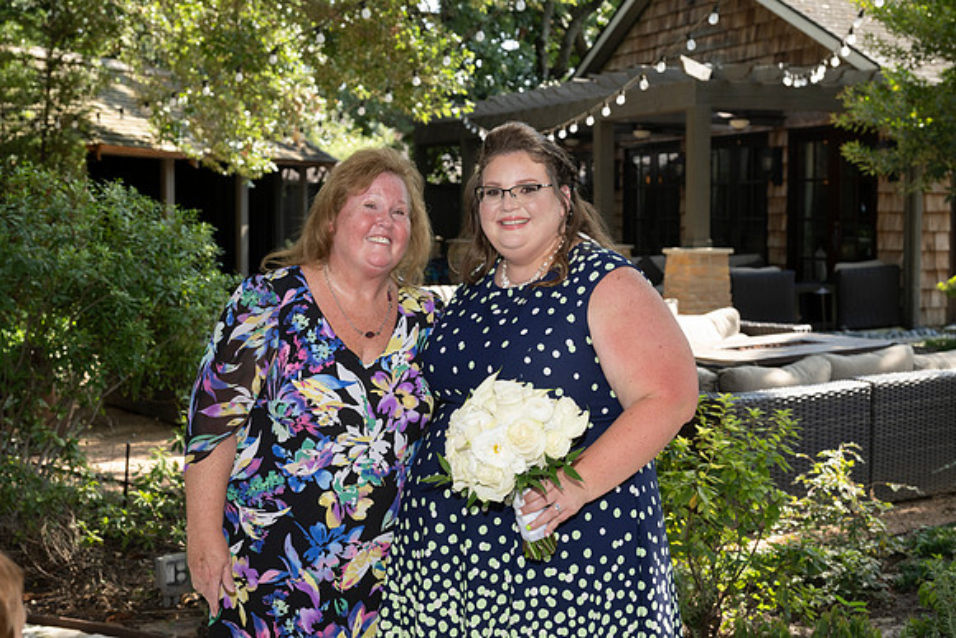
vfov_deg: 27.0
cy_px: 319
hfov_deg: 39.6
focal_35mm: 50
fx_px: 1328
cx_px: 478
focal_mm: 50
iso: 400
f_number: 6.3
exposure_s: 1/160
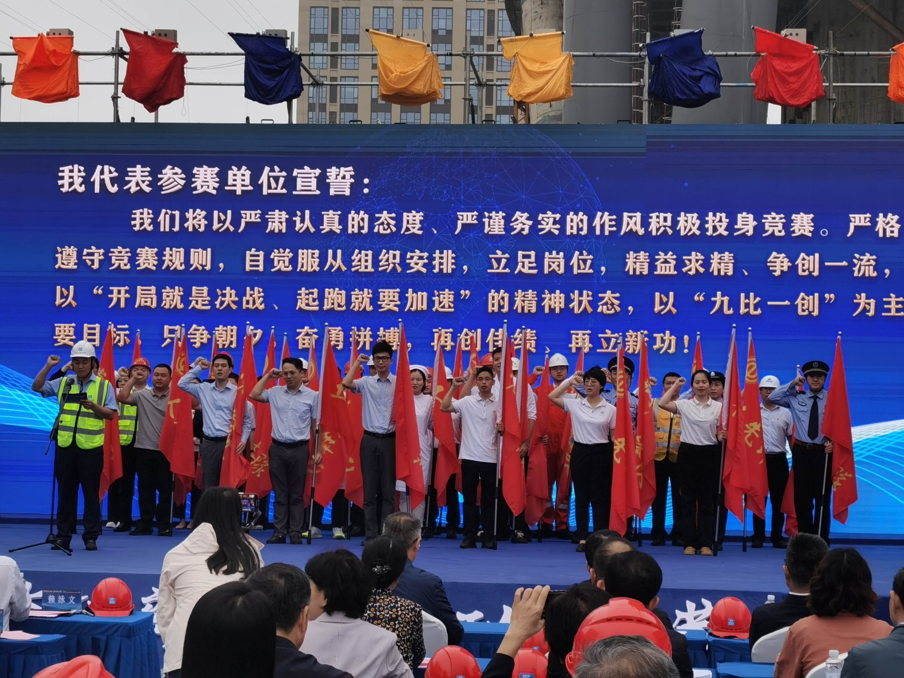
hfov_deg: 24.7
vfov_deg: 18.7
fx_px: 2063
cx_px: 452
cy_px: 339
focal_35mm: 79
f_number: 1.6
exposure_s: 1/1142
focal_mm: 5.56
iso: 50
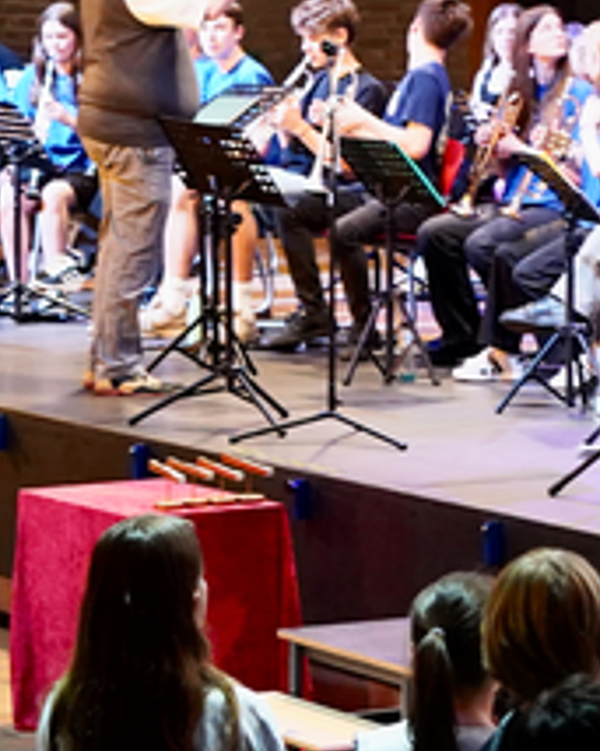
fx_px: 4087
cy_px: 498
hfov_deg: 8.4
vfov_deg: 10.5
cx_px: 309
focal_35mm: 184
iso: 3200
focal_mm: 35
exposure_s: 1/50
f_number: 3.5
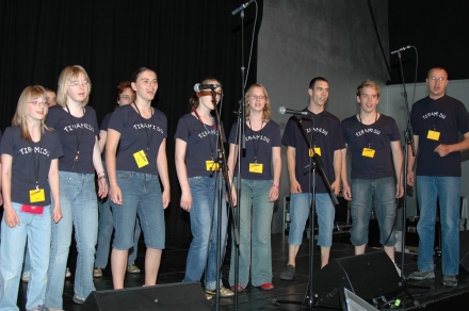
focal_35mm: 43
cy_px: 153
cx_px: 237
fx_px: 559
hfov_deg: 45.5
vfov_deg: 31.1
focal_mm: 28
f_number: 4
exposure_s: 1/60
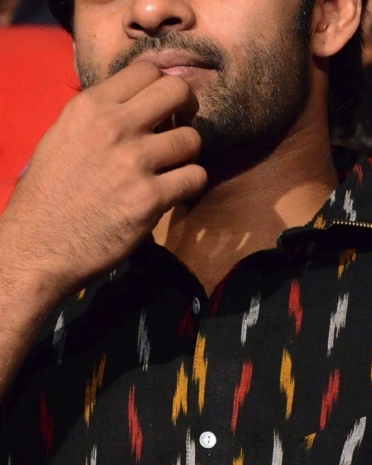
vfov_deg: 6.3
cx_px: 177
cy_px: 170
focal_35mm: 309
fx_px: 4252
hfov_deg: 5.0
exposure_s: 1/100
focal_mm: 105
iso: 8000
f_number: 6.3
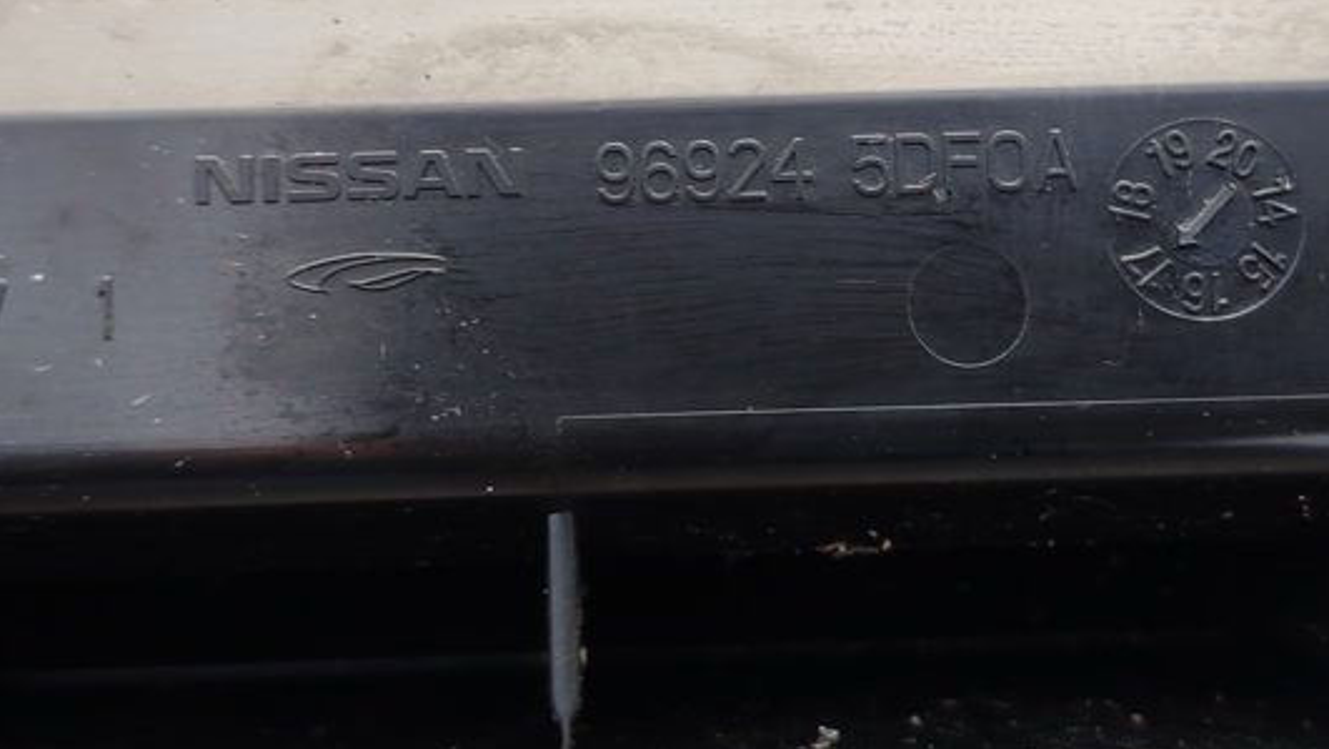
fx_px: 2221
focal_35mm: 63
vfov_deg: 19.0
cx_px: 676
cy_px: 155
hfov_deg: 33.3
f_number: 1.7
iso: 64
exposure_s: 1/50
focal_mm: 5.31
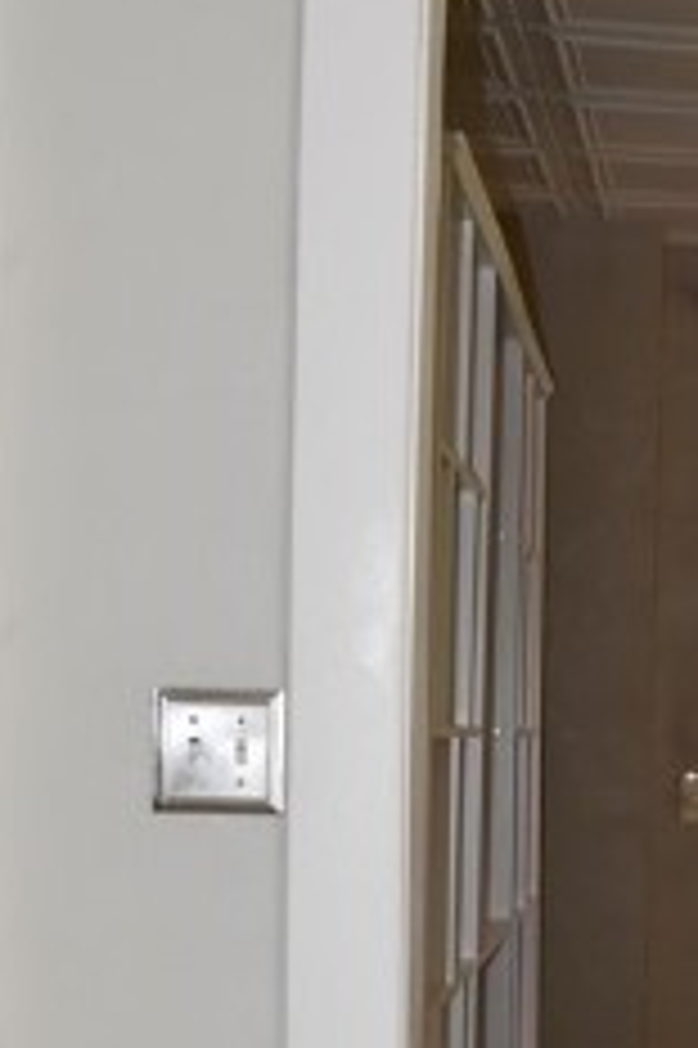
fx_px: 2592
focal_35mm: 89
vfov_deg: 22.3
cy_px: 940
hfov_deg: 14.1
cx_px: 1128
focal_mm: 18
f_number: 5
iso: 800
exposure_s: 1/100
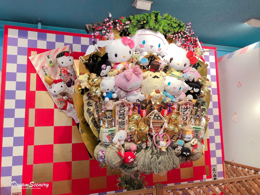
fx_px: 210
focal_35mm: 28
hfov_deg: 63.4
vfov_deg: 49.7
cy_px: 98
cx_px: 130
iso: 40
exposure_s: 1/25
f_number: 1.8
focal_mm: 3.99
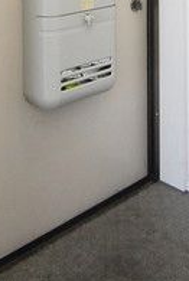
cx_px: 82
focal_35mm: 59
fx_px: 462
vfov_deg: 28.1
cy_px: -82
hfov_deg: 23.1
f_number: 7.1
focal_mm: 12
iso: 1000
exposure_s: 1/100
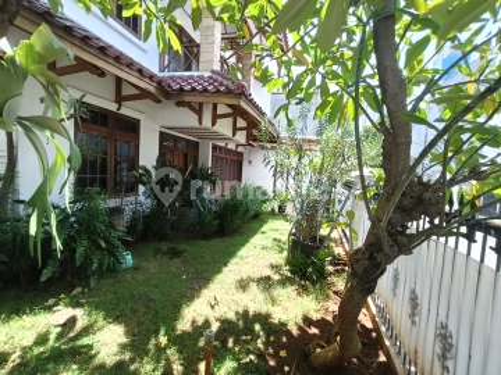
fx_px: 232
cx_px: 250
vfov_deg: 78.1
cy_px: 188
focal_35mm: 16
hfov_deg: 94.5
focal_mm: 1.68
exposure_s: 1/132
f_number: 2.2
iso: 64
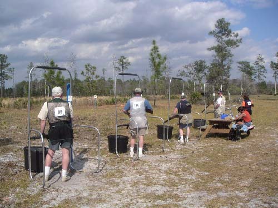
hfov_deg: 49.0
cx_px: 139
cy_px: 104
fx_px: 305
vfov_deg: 37.7
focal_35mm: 38
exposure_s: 1/190
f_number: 6.6
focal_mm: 6
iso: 50
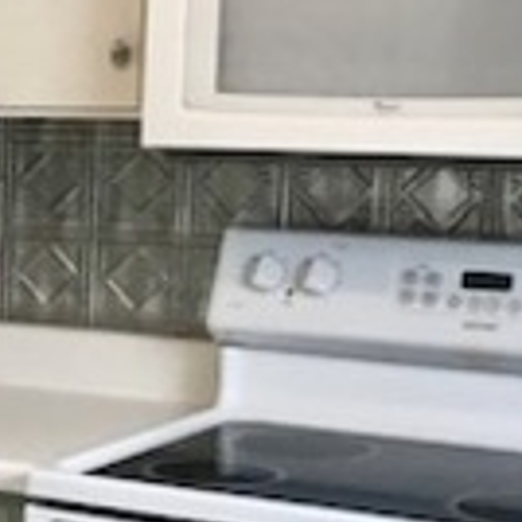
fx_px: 2098
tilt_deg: -7.8
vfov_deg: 14.1
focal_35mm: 123
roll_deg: +0.5
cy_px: 382
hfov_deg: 12.8
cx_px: -438
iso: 25
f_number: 1.8
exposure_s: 1/30
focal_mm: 3.99
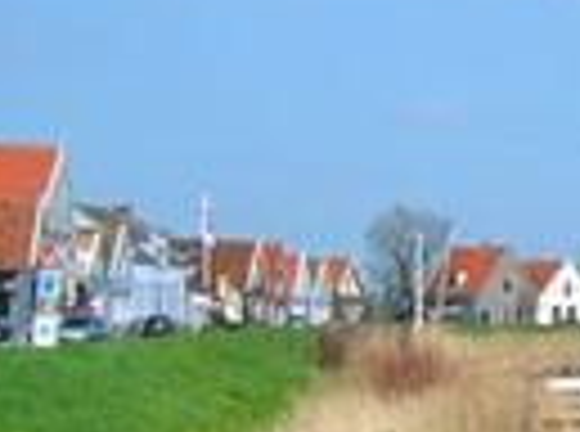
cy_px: 272
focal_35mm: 119
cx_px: 976
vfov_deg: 12.4
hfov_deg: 14.9
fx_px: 1988
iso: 50
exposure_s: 1/506
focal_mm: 5.7
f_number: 4.9
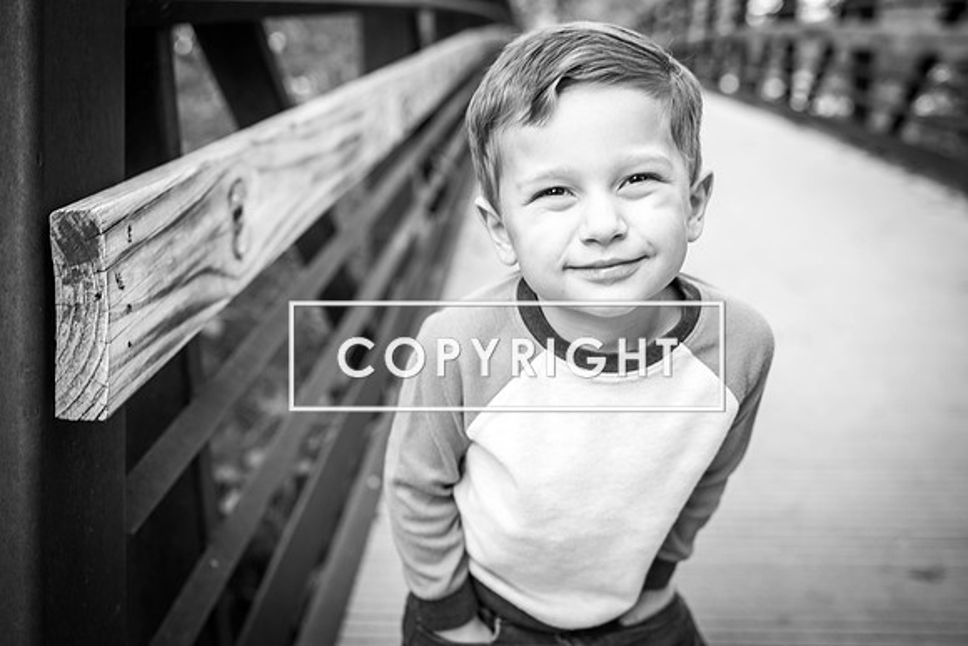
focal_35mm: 35
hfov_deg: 54.4
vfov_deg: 37.9
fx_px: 941
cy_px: 323
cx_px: 484
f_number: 2.8
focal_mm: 35
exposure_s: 1/125
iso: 160
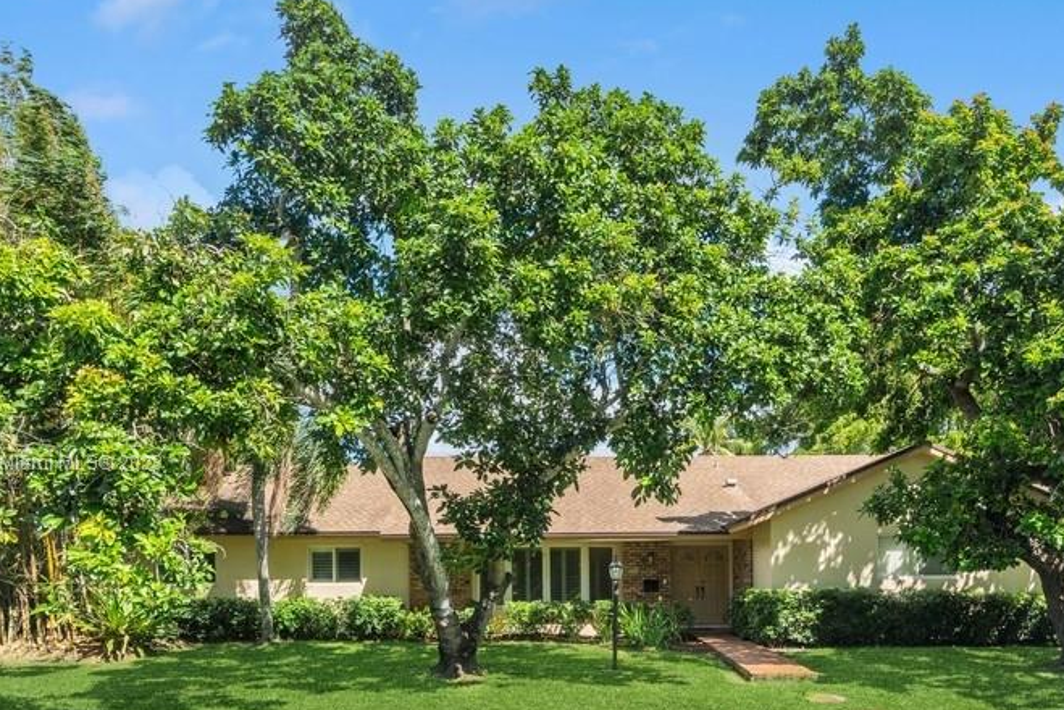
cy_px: 465
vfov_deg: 43.1
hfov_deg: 61.7
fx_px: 887
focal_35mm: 30
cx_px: 593
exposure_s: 1/400
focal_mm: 22
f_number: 8
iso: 200
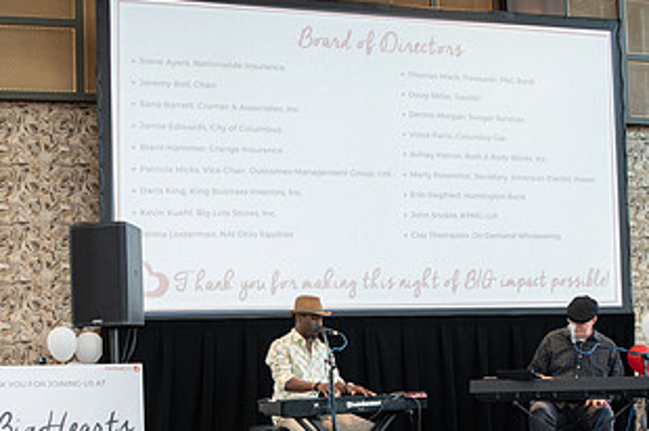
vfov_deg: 24.9
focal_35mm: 53
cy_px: 364
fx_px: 954
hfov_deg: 37.6
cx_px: 321
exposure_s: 1/160
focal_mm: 26
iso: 1250
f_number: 3.5
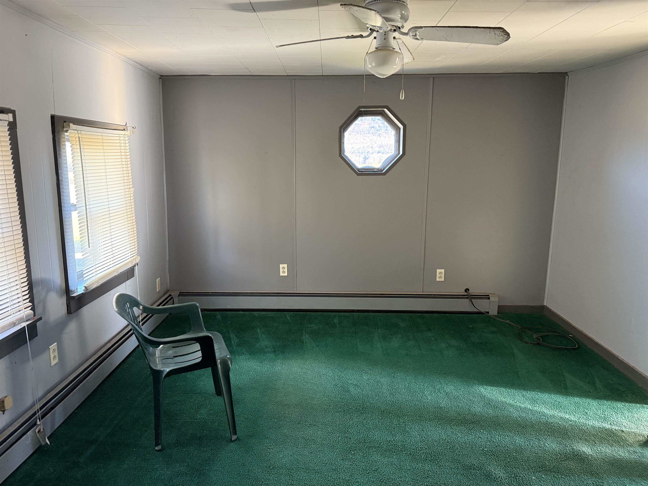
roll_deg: +0.7
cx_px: 324
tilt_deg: -9.3
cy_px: 243
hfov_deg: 71.6
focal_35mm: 24
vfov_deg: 56.8
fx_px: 449
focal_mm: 6.76
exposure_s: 1/60
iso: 500
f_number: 1.78
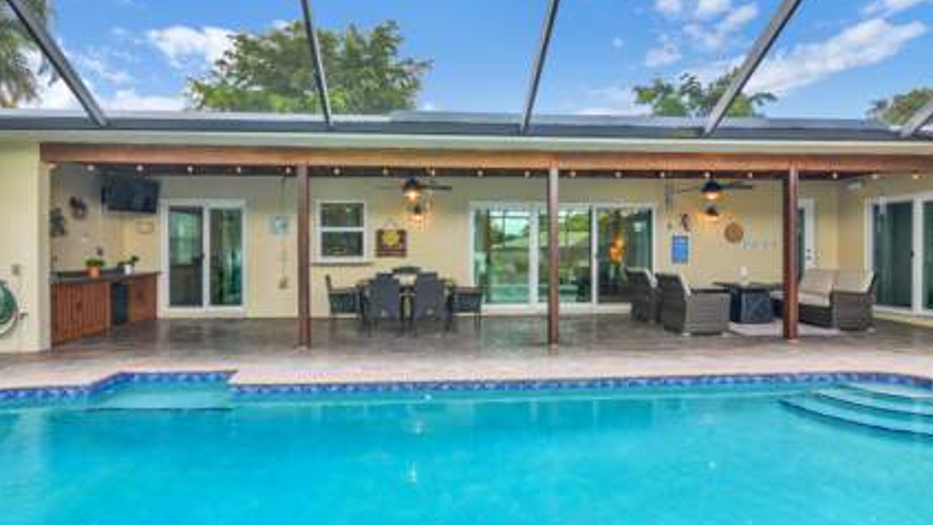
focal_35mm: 19
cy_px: 249
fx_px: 470
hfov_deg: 89.5
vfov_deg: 58.3
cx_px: 452
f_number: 11
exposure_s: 1/15
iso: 200
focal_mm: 16
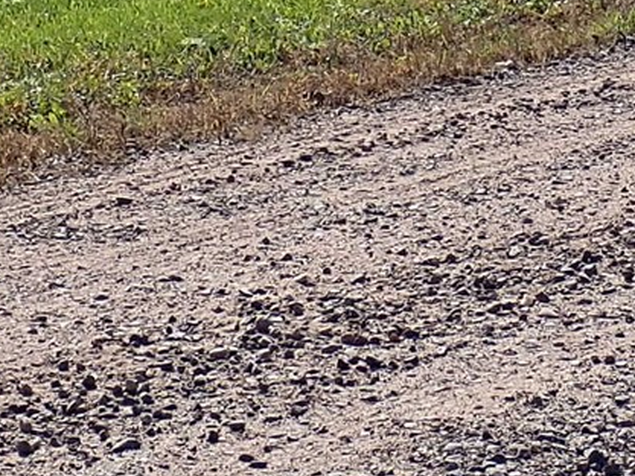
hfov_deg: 9.2
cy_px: -219
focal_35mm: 216
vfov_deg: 6.8
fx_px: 3963
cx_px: 394
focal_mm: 7.84
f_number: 4
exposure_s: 1/640
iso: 100
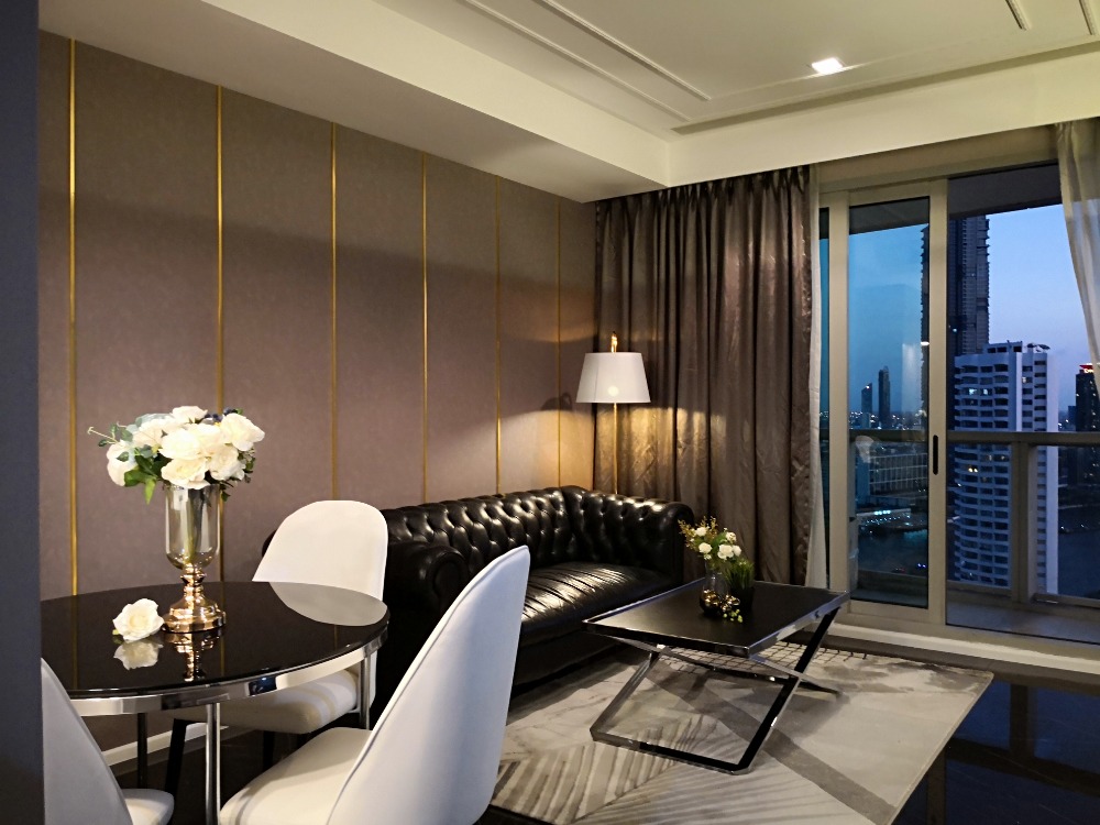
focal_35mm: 27
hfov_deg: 65.3
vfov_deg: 51.4
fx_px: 858
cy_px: 412
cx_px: 550
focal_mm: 3.95
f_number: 1.6
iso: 400
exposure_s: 1/25
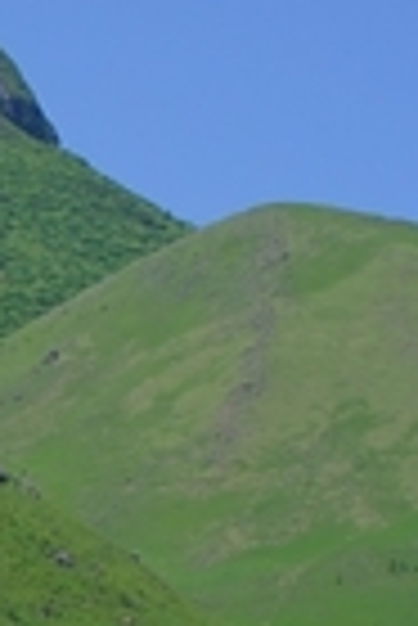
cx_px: -751
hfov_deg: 4.4
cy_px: 923
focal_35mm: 302
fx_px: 5246
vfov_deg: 6.7
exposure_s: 1/320
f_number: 8
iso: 100
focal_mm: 35
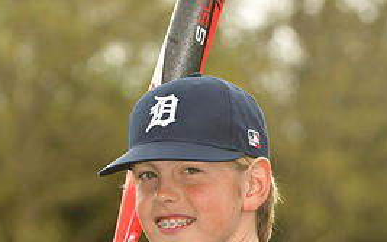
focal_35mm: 415
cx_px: 165
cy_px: 338
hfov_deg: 5.1
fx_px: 4379
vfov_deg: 3.2
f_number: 5
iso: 200
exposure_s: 1/640
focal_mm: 125
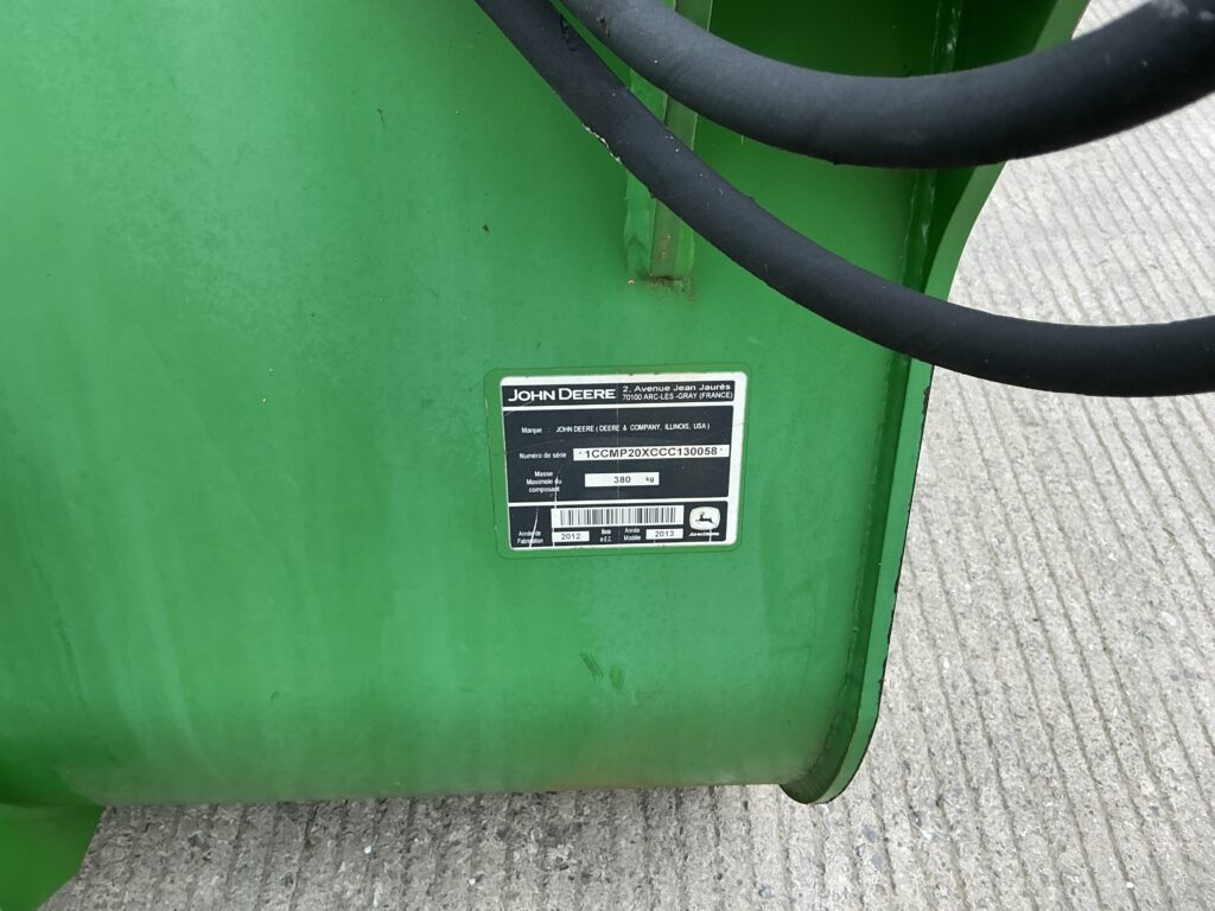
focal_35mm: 28
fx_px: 983
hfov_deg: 63.4
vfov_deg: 49.7
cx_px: 608
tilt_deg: -50.3
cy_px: 456
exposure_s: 1/122
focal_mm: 3
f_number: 1.8
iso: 25
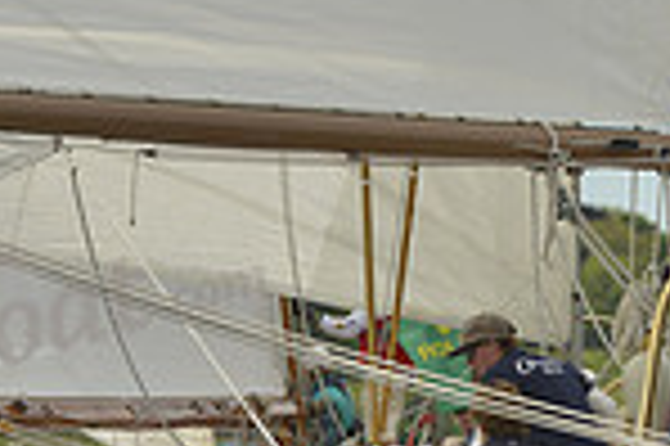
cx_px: 504
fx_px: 14463
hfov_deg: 2.7
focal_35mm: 778
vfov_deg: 1.8
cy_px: 516
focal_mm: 200
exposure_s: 1/1600
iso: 280
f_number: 8
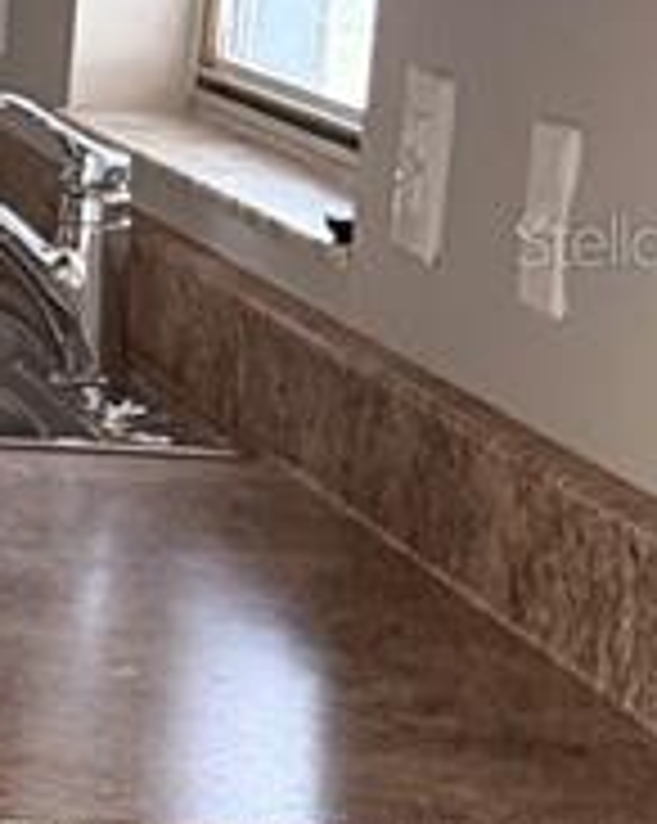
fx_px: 3749
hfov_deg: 8.6
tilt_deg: -8.9
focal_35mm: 154
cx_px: -1192
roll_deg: -1.7
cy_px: 239
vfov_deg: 12.5
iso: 500
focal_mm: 6.76
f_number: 1.78
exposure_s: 1/60
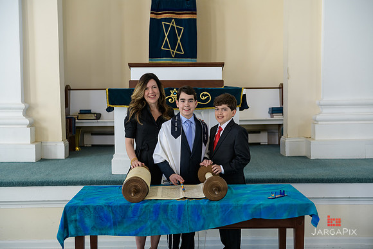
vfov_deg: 26.0
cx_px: 186
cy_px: 124
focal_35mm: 52
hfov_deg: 38.2
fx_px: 539
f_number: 3.2
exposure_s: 1/125
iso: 400
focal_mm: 52
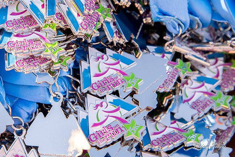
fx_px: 767
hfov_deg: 17.3
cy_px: 55
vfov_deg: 11.6
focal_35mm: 118
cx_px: 69
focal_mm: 82
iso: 800
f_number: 8
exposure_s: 1/500
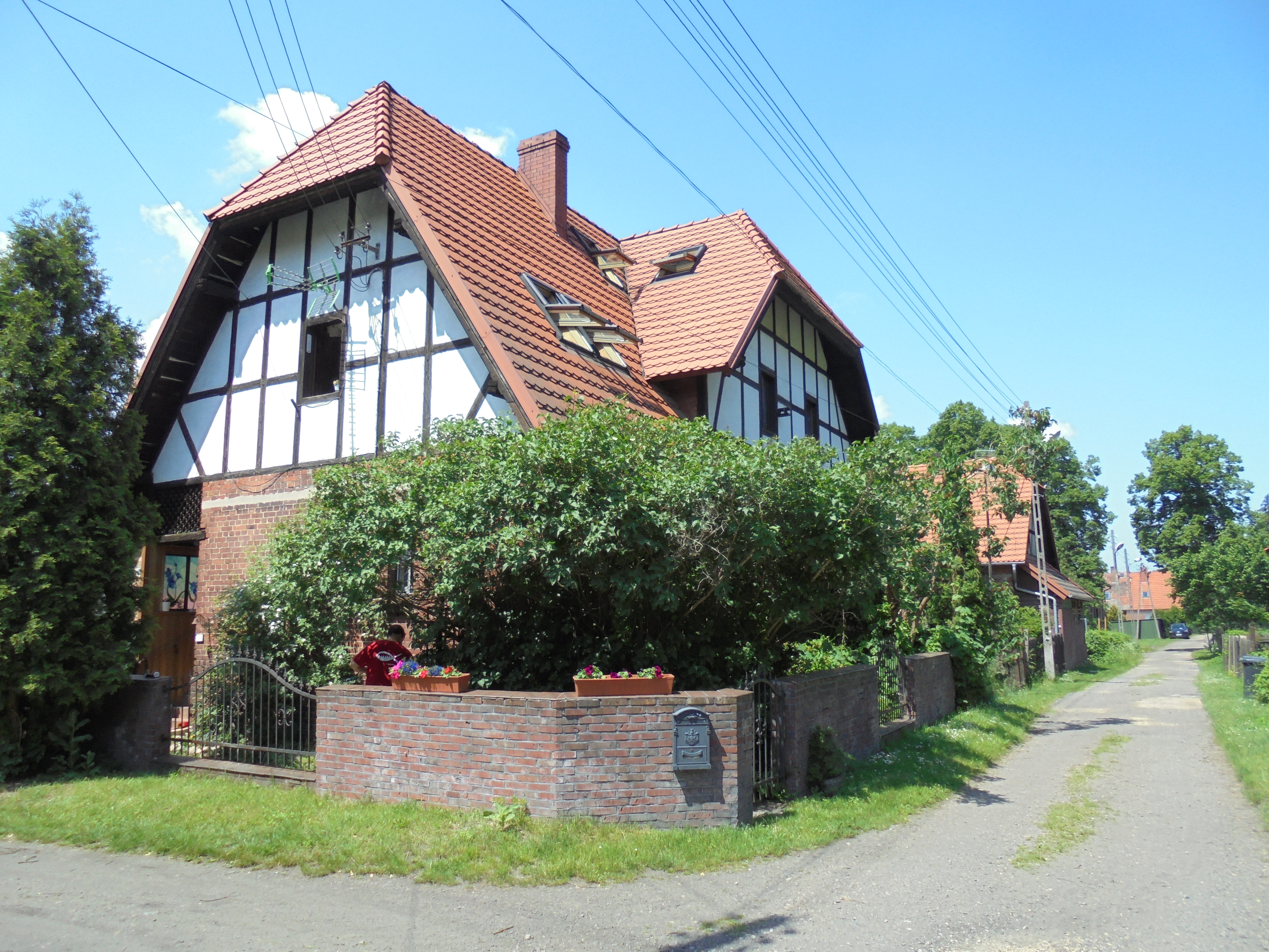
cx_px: 634
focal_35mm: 26
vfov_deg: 53.1
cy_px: 476
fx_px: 953
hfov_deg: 67.3
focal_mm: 4.6
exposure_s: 1/640
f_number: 3.5
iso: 100
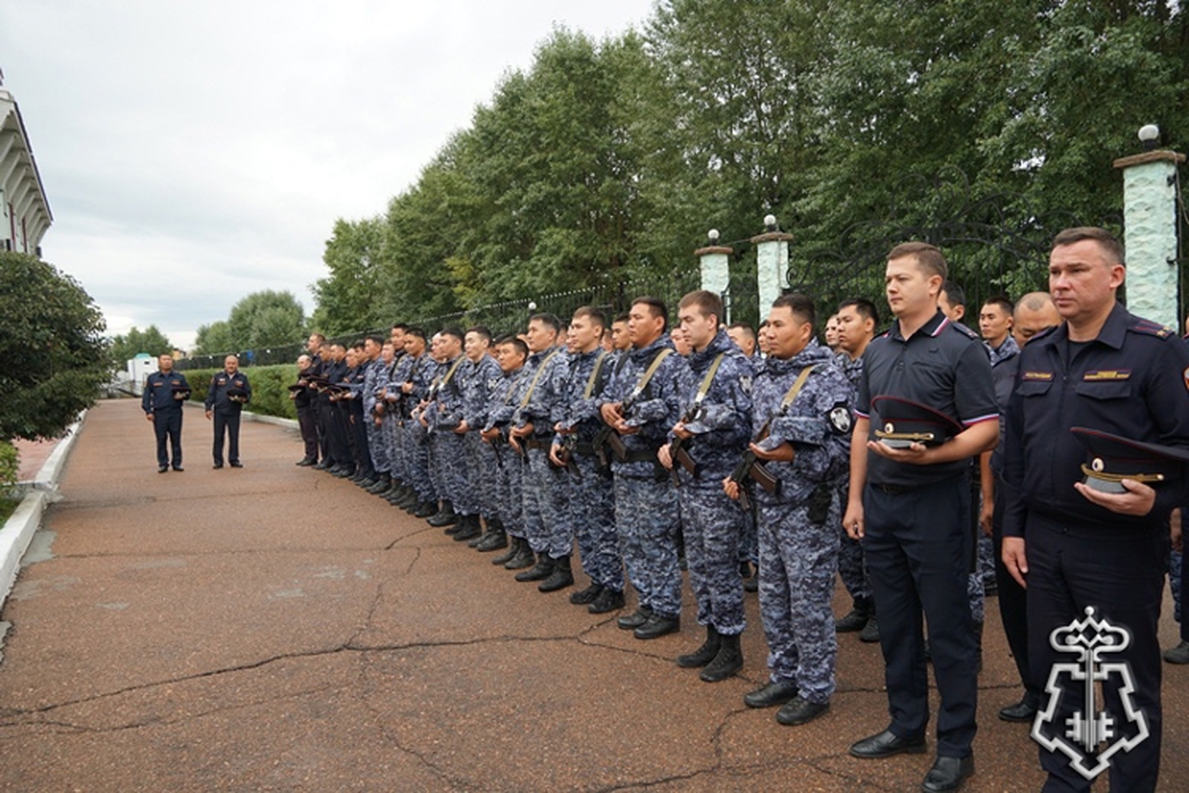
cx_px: 594
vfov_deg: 47.9
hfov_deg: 67.4
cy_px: 396
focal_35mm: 27
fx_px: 892
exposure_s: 1/160
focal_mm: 18
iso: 125
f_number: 4
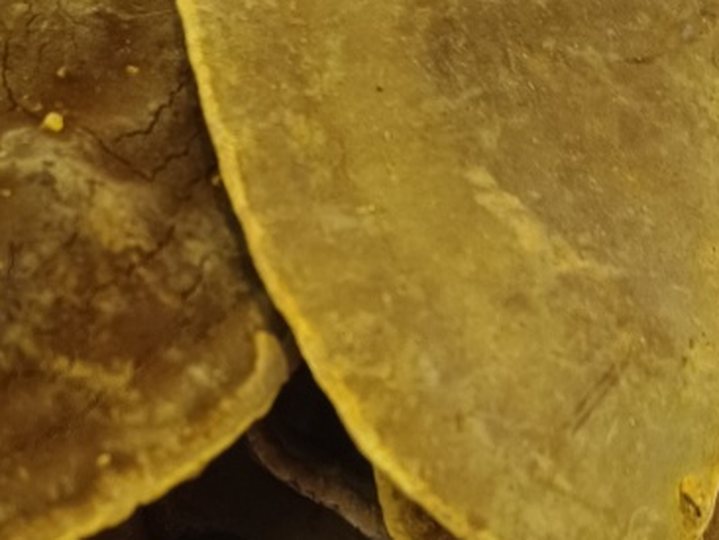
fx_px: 1393
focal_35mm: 67
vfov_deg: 21.5
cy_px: 484
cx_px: 212
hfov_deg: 28.7
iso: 3986
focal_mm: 5.59
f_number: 1.88
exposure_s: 1/16.7
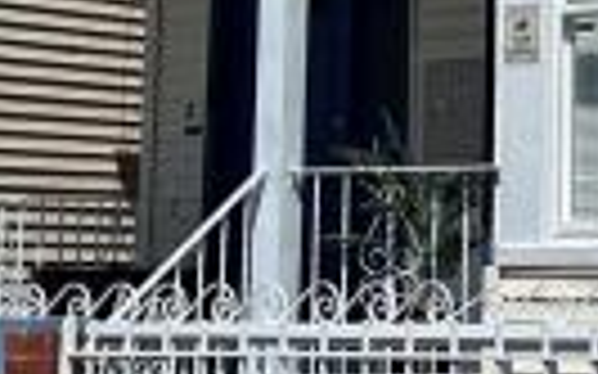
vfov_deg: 8.6
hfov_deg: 13.8
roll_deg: -0.7
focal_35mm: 149
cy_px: -198
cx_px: 602
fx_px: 2427
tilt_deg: +9.3
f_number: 1.5
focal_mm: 5.7
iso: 50
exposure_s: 1/11364
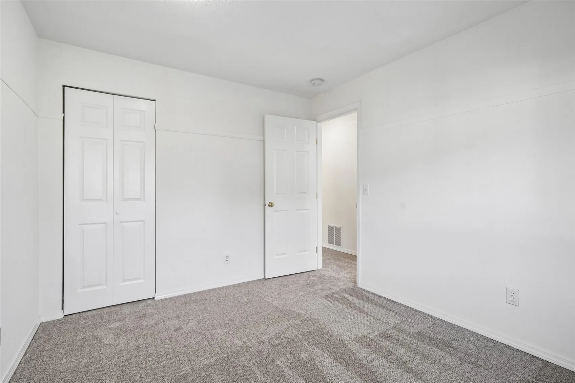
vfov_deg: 73.7
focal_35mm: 16
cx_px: 288
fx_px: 256
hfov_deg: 96.7
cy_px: 192
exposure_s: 1/50
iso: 1600
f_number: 8
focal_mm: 16
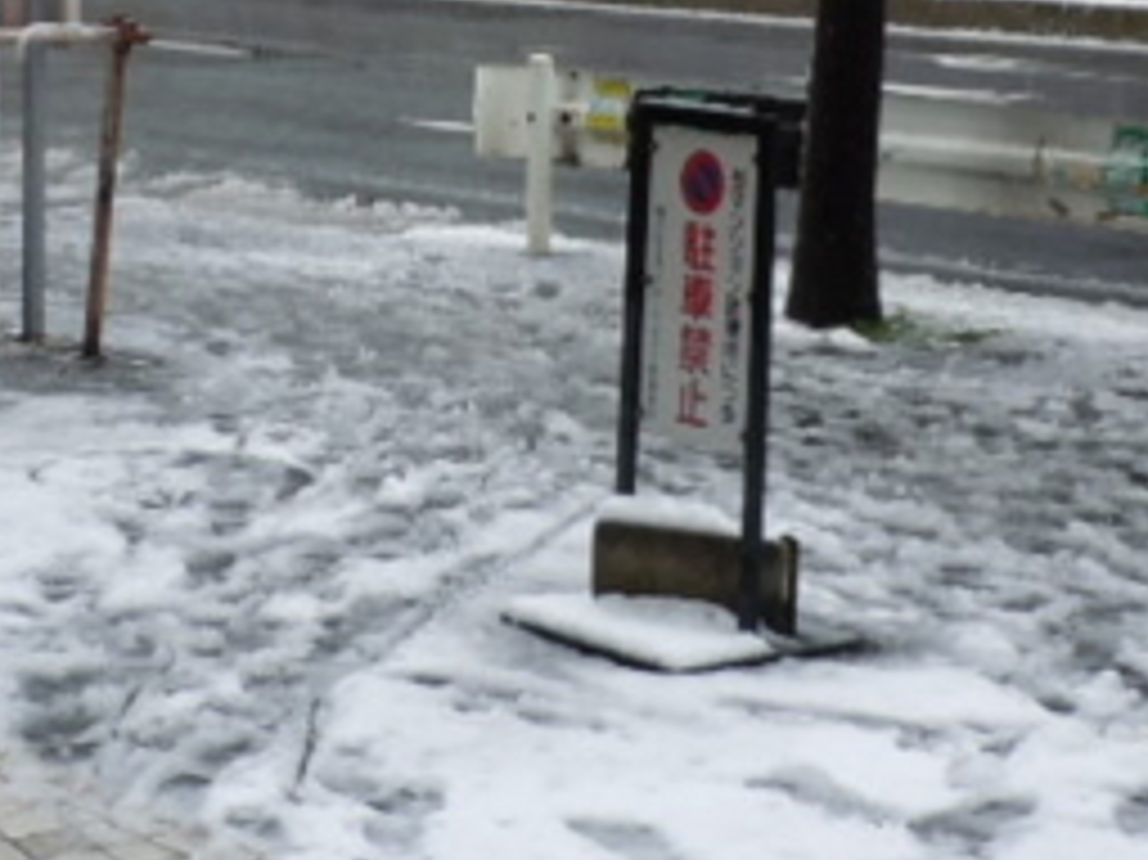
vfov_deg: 16.3
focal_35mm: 88
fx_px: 2917
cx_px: 518
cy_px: -90
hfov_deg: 22.3
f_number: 3.7
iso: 100
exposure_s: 1/160
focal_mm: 5
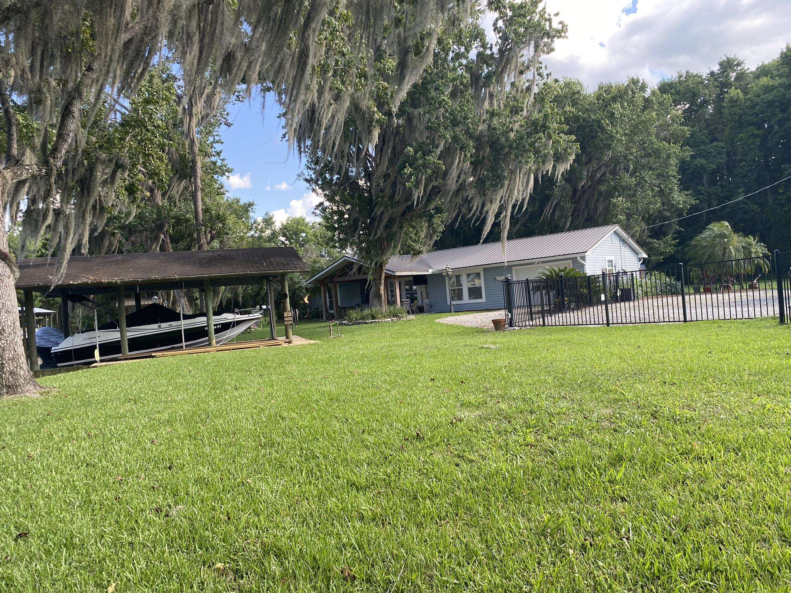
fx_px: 594
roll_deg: +4.3
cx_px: 396
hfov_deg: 67.3
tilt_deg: +0.2
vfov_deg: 53.1
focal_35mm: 26
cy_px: 296
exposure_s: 1/340
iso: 32
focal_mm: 4.25
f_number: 1.8
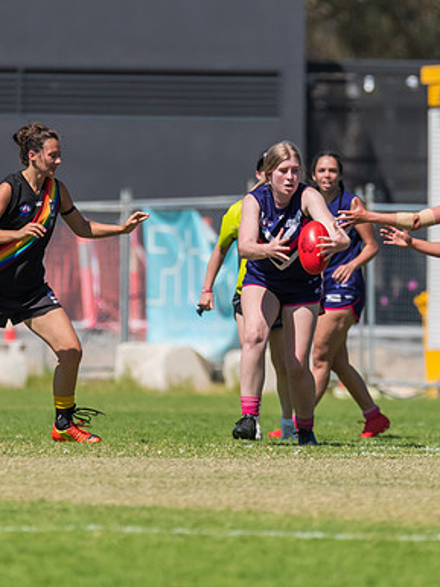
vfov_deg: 2.2
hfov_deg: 1.6
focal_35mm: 919
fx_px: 15566
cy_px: 173
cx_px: 129
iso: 800
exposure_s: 1/5000
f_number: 6.3
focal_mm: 450
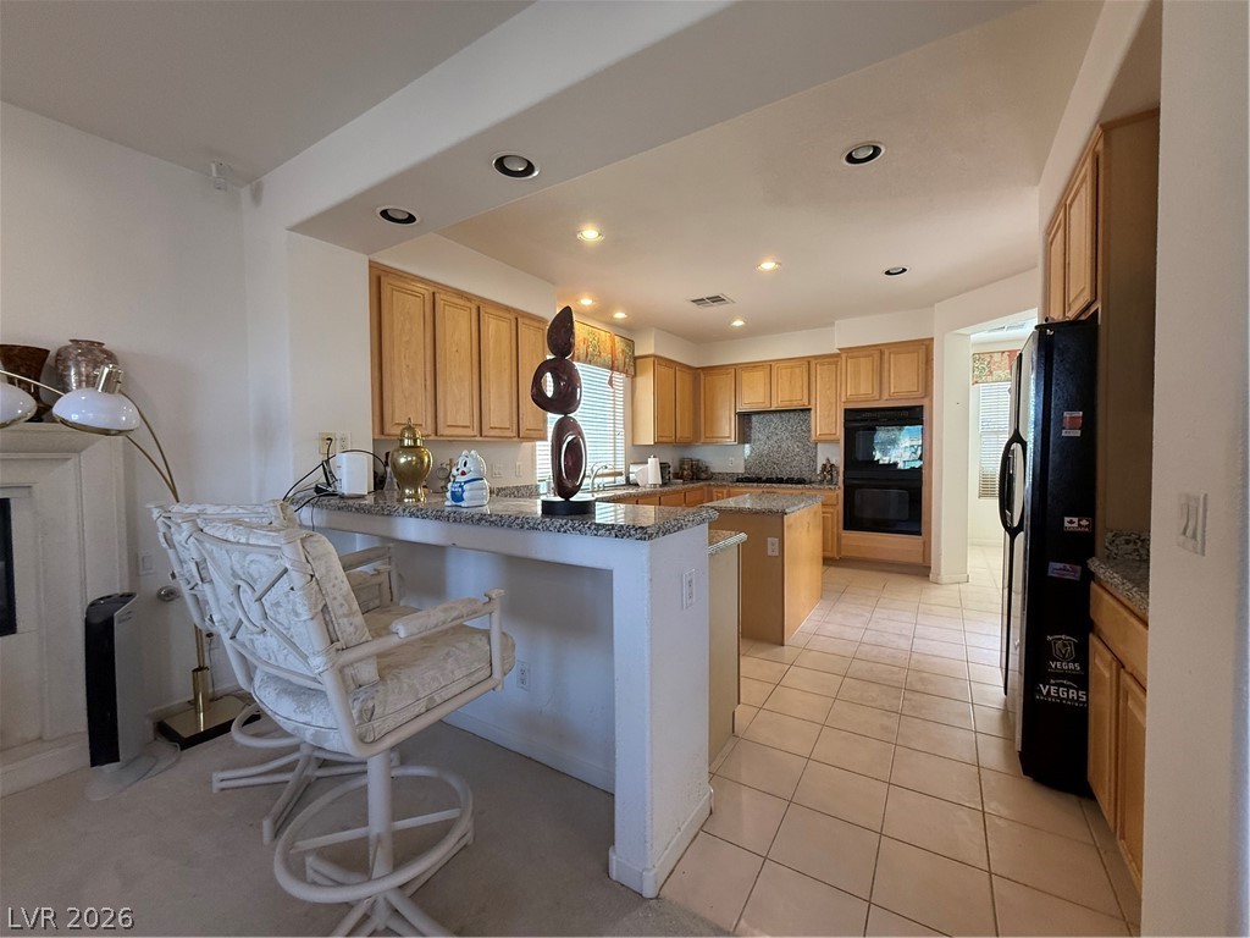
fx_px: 506
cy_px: 469
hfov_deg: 102.1
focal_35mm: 14
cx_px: 625
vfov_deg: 85.7
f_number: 2.2
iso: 200
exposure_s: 1/120
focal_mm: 2.22
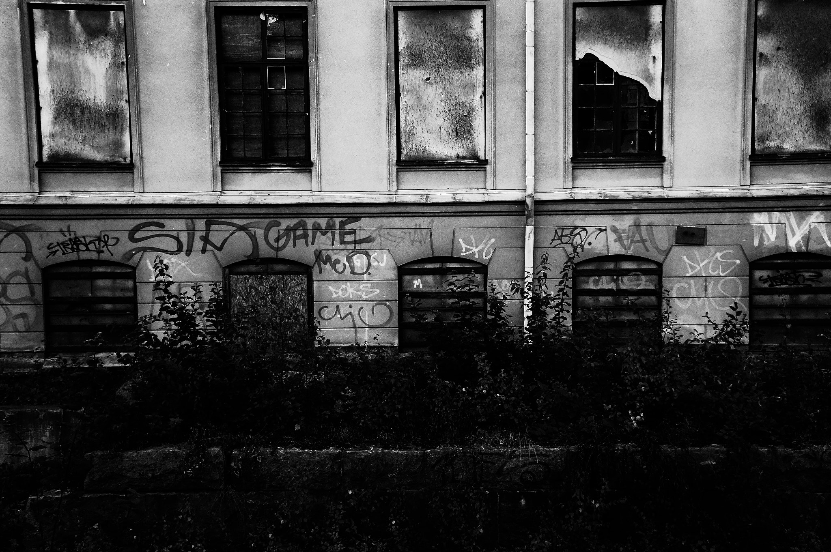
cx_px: 416
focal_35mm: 52
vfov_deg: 25.7
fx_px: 1211
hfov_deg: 37.9
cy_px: 276
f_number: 4.5
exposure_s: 1/60
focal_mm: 35
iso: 1600
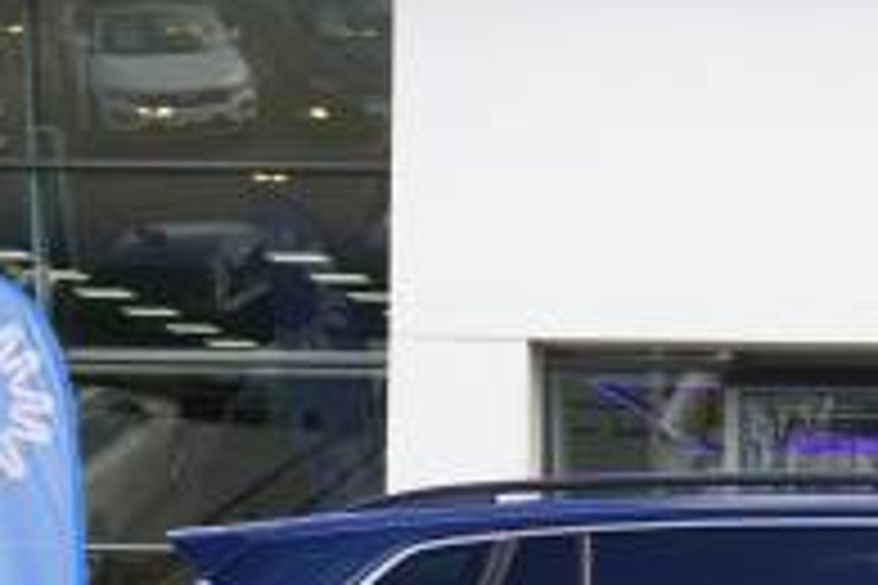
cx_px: 1103
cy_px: 837
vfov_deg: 8.3
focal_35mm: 163
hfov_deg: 12.3
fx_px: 3966
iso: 100
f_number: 5.6
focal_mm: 33
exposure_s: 1/80
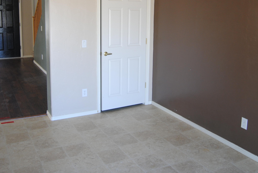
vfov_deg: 33.8
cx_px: 118
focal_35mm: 39
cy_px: 50
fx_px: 280
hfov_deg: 49.4
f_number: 3.5
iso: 200
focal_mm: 18
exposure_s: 1/30
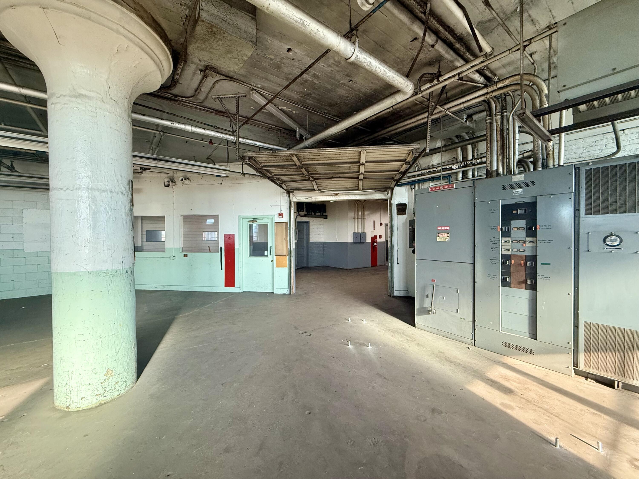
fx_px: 258
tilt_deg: -0.9
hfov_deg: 102.1
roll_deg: +0.3
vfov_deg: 85.7
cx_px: 320
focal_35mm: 14
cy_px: 240
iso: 250
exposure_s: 1/99
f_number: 2.2
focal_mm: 2.22
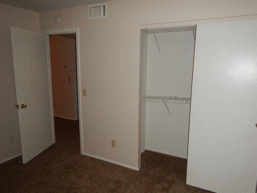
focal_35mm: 26
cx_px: 136
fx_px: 193
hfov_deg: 67.2
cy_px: 98
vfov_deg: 53.1
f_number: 2.8
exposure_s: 1/30
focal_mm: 4.3
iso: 200
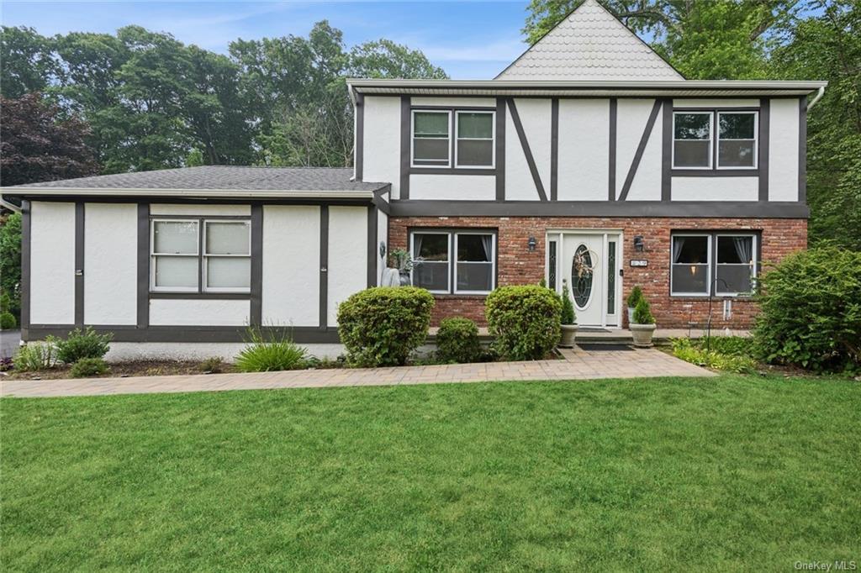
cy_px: 286
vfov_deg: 70.4
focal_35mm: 17
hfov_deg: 93.3
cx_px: 430
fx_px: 406
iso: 200
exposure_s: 1/125
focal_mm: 17
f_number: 8
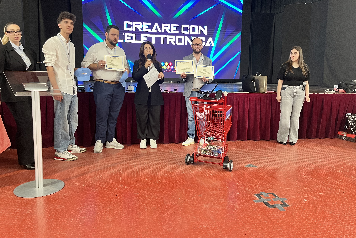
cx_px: 182
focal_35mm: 28
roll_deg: -0.4
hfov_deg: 65.5
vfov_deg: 46.3
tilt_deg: -6.1
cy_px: 106
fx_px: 277
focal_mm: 5.1
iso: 250
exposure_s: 1/50
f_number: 1.6
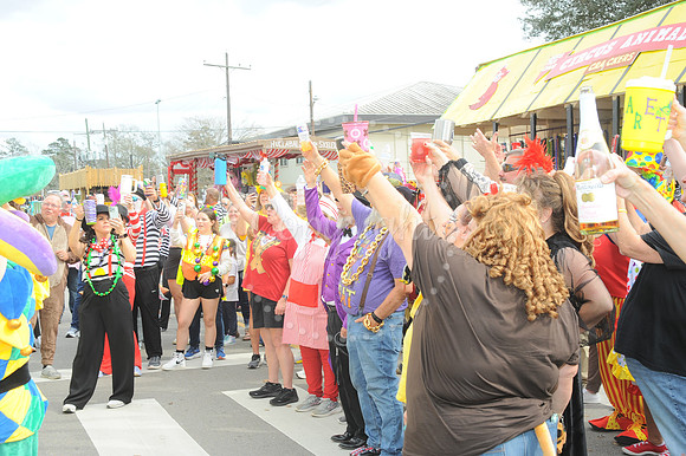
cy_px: 228
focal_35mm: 48
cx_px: 343
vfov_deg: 28.0
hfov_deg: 41.1
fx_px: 914
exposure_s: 1/100
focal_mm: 48
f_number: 9
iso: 250
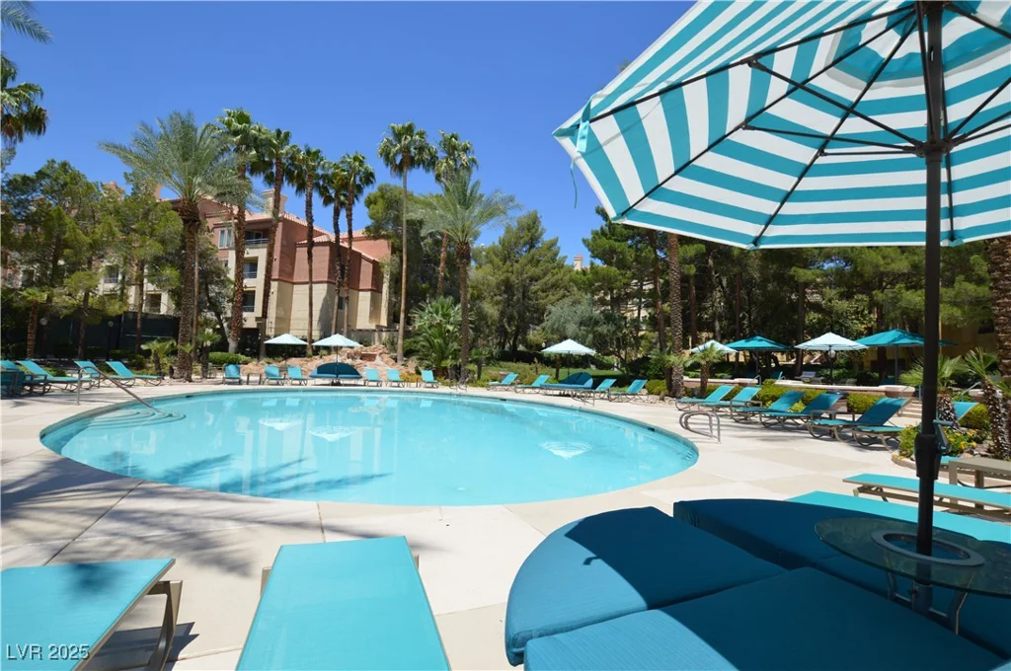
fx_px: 463
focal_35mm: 16
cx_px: 506
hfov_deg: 95.1
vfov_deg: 71.9
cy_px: 336
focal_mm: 11
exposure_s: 1/250
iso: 100
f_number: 8
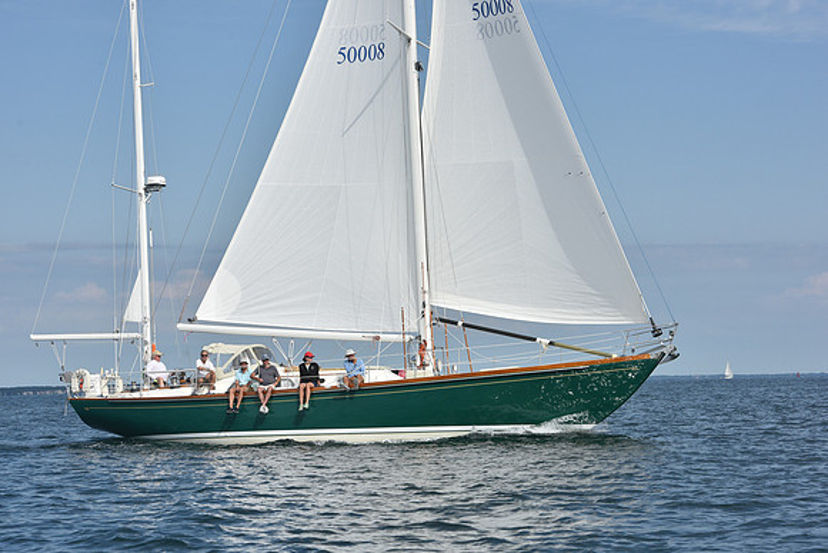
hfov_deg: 22.1
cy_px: 276
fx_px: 2116
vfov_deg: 14.9
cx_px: 414
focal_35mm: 92
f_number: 10
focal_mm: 92
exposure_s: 1/1250
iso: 320
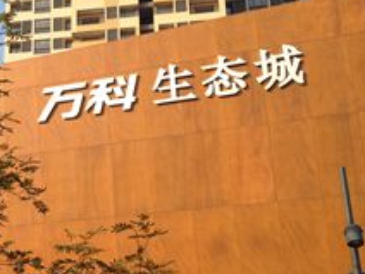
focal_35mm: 78
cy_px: 159
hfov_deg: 24.0
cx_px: 9
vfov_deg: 18.9
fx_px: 822
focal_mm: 4.12
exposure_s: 1/809
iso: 50
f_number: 2.4
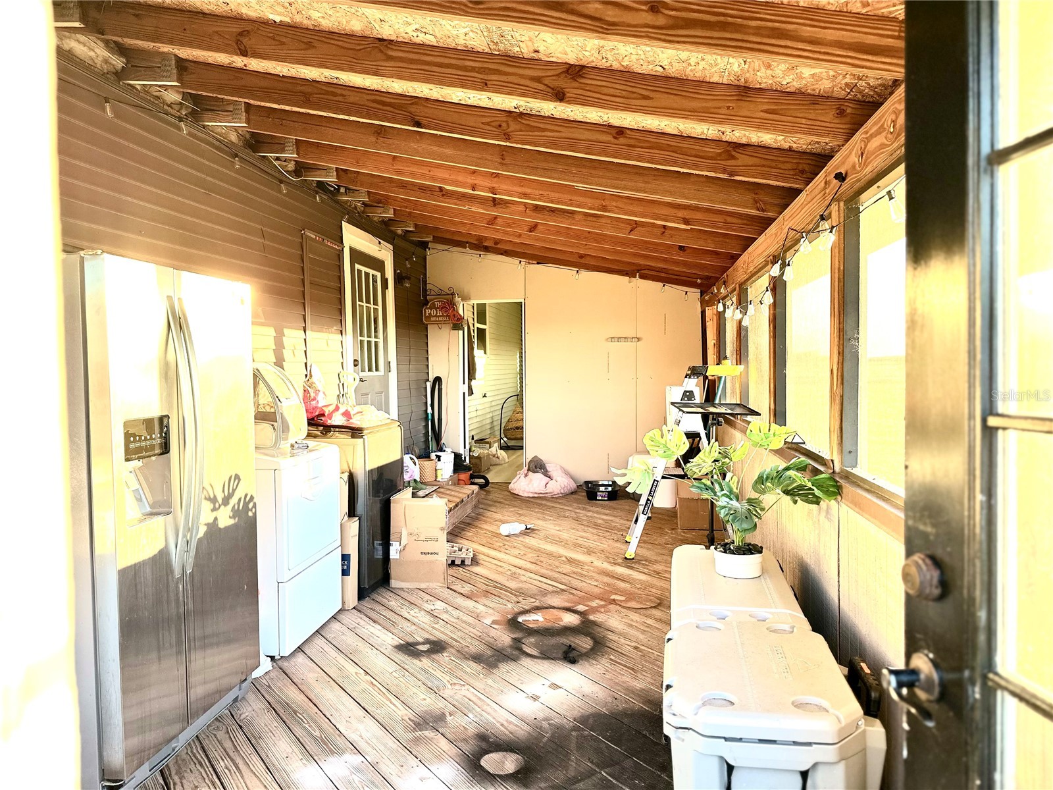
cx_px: 526
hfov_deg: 71.6
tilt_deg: -2.2
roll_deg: +0.2
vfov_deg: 56.8
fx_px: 730
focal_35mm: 24
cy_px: 395
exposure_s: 1/121
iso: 100
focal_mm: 6.86
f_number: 1.78
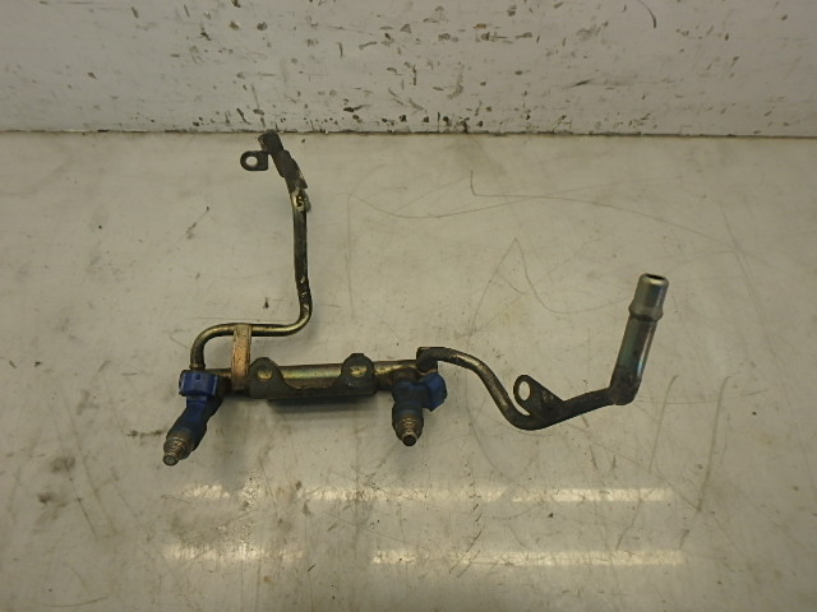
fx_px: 496
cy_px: 306
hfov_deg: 79.0
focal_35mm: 21
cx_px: 408
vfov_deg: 63.4
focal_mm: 3.7
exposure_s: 1/60
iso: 125
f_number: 3.5
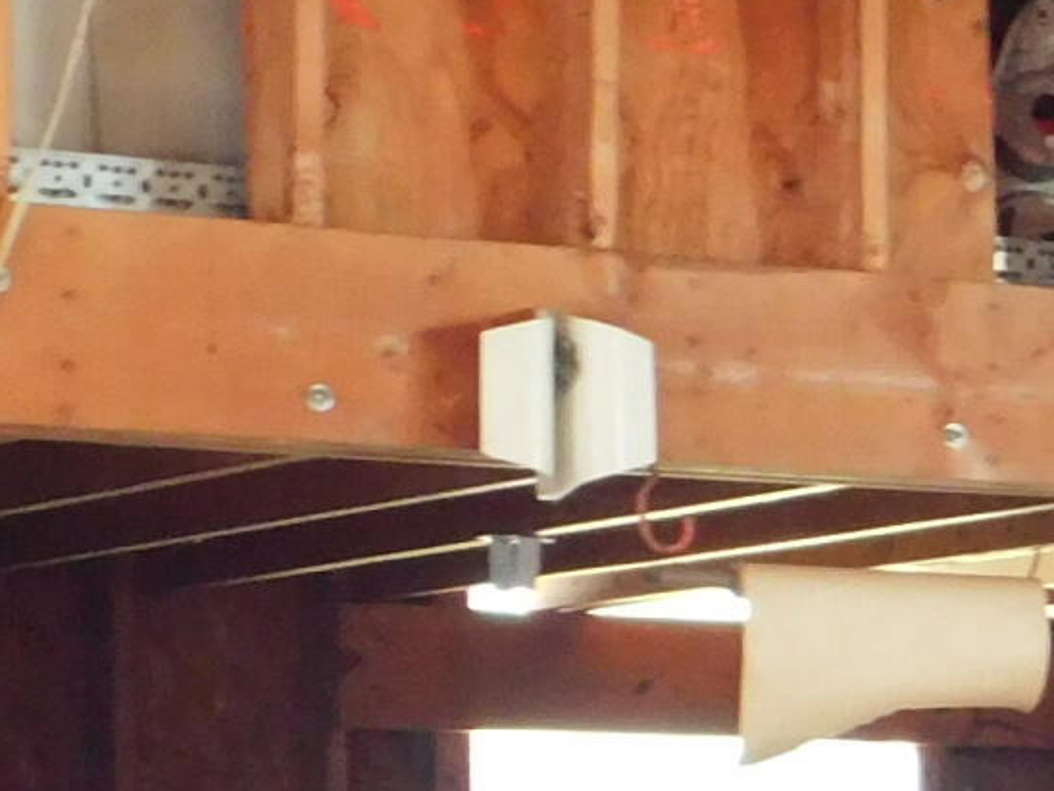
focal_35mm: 197
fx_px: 5998
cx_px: 2447
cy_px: 941
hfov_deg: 9.1
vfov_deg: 7.5
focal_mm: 6.3
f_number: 3.5
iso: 400
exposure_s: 1/13
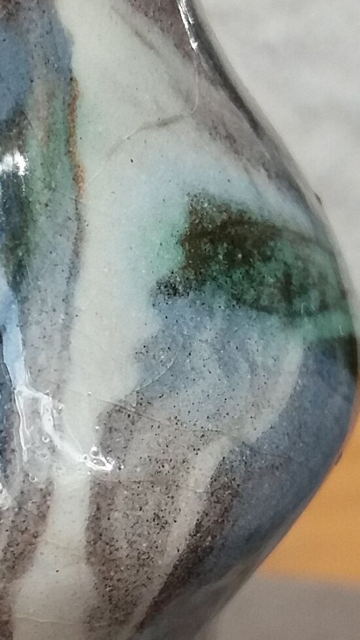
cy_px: 409
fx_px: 2189
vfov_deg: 16.6
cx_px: 91
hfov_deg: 9.4
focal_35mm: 129
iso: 64
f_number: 1.9
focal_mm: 3.7
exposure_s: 1/183
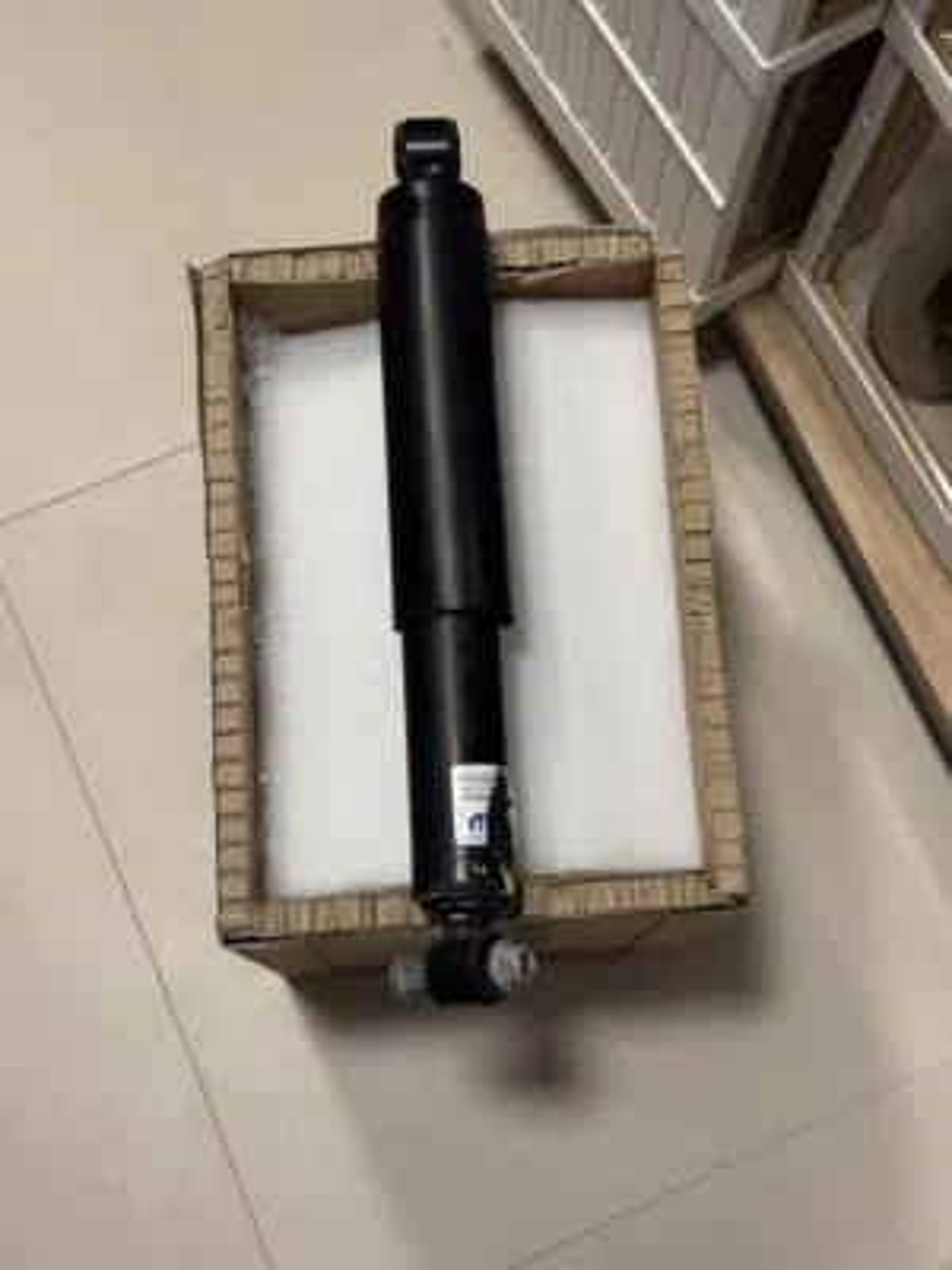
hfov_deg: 30.3
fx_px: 1760
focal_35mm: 48
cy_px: 635
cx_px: 476
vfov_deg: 39.7
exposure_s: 1/50
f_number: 1.78
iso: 125
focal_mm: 6.76
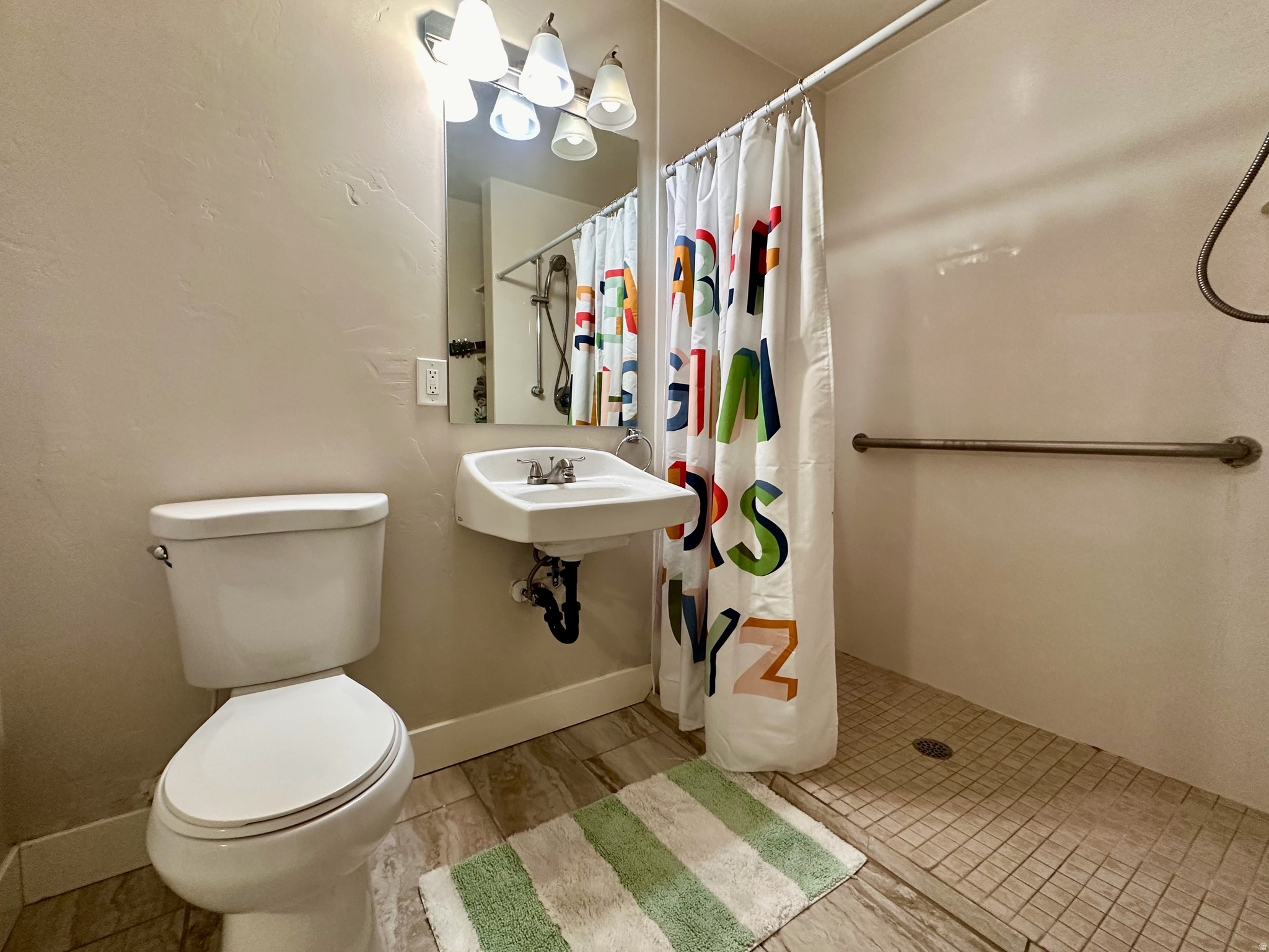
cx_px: 634
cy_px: 476
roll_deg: +2.4
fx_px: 513
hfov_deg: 102.1
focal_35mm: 14
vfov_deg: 85.7
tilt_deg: -4.6
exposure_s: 1/60
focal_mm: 2.22
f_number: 2.2
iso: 250
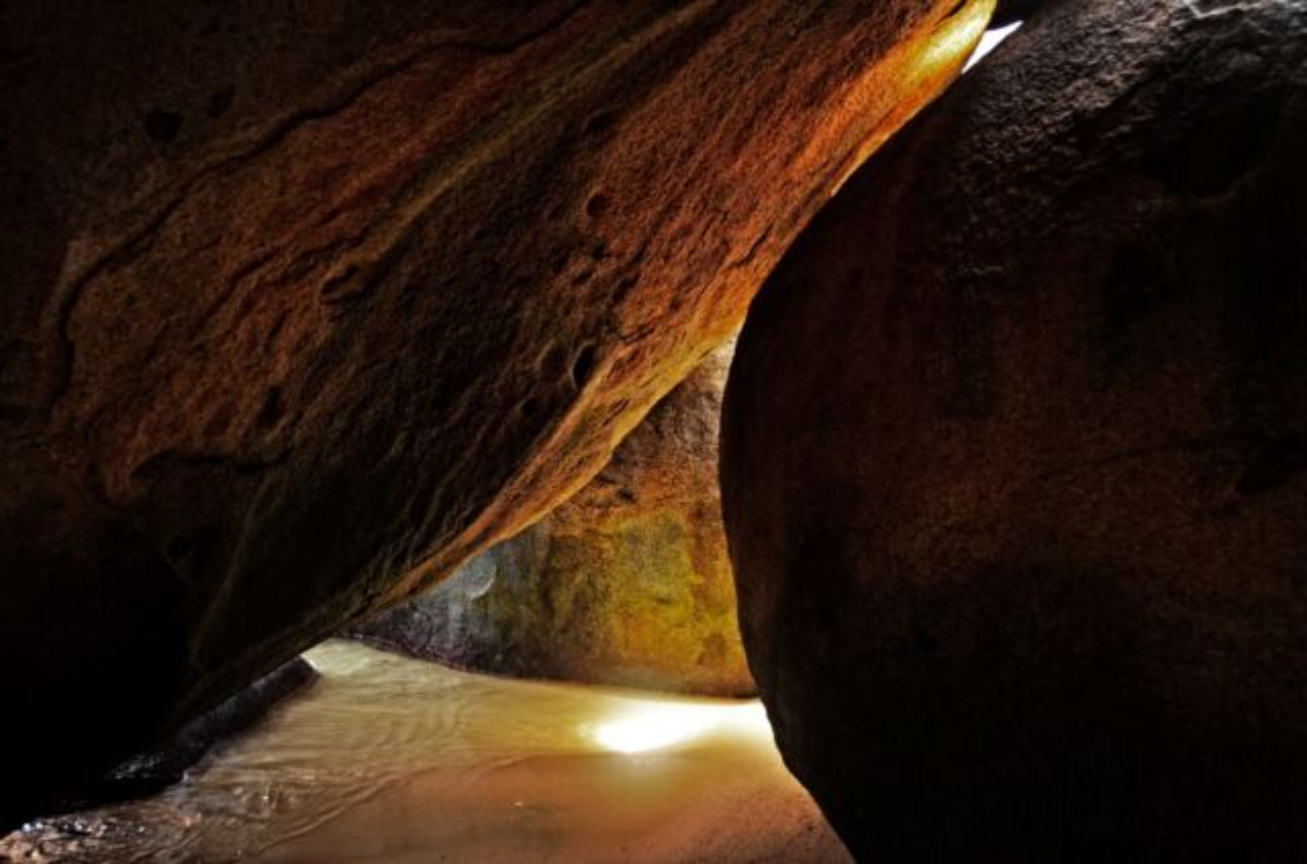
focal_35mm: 33
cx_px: 654
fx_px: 1195
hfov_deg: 57.4
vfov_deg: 39.7
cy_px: 432
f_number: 3.8
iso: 800
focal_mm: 22
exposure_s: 1/40
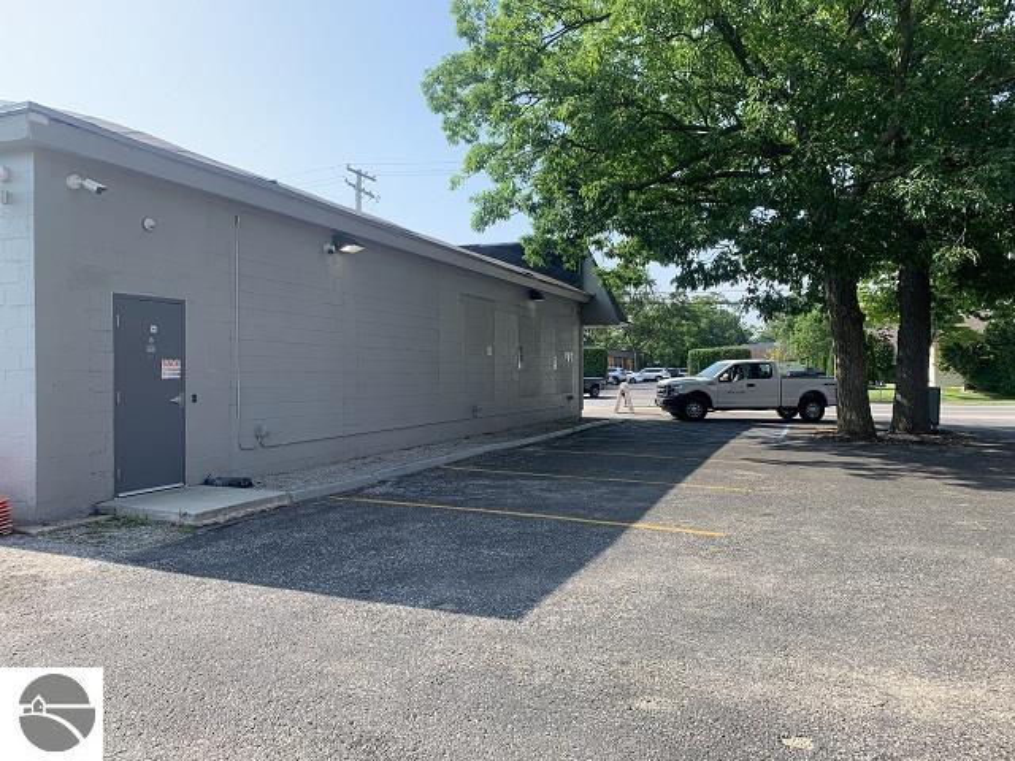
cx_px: 508
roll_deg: +0.5
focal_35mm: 26
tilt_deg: -1.0
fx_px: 762
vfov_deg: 53.1
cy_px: 380
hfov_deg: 67.3
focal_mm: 4.25
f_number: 1.8
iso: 25
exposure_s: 1/962
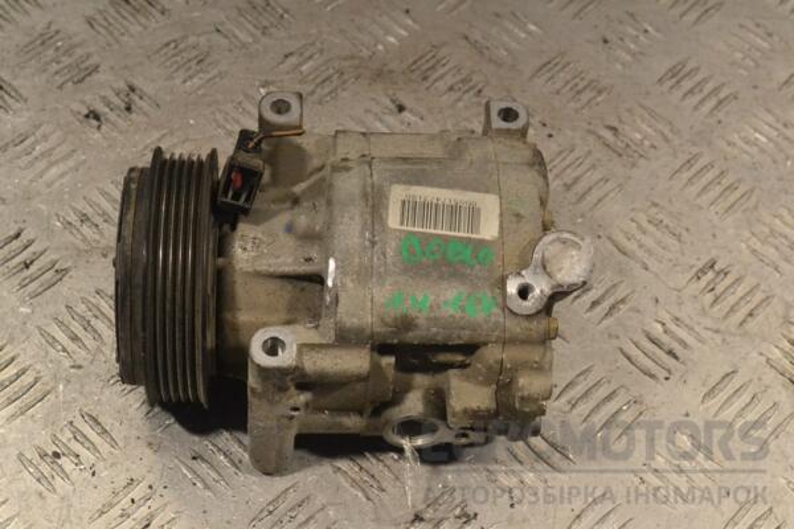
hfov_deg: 29.9
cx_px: 397
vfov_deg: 20.2
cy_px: 264
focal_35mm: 68
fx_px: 1489
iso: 3200
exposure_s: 1/400
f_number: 10
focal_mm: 45
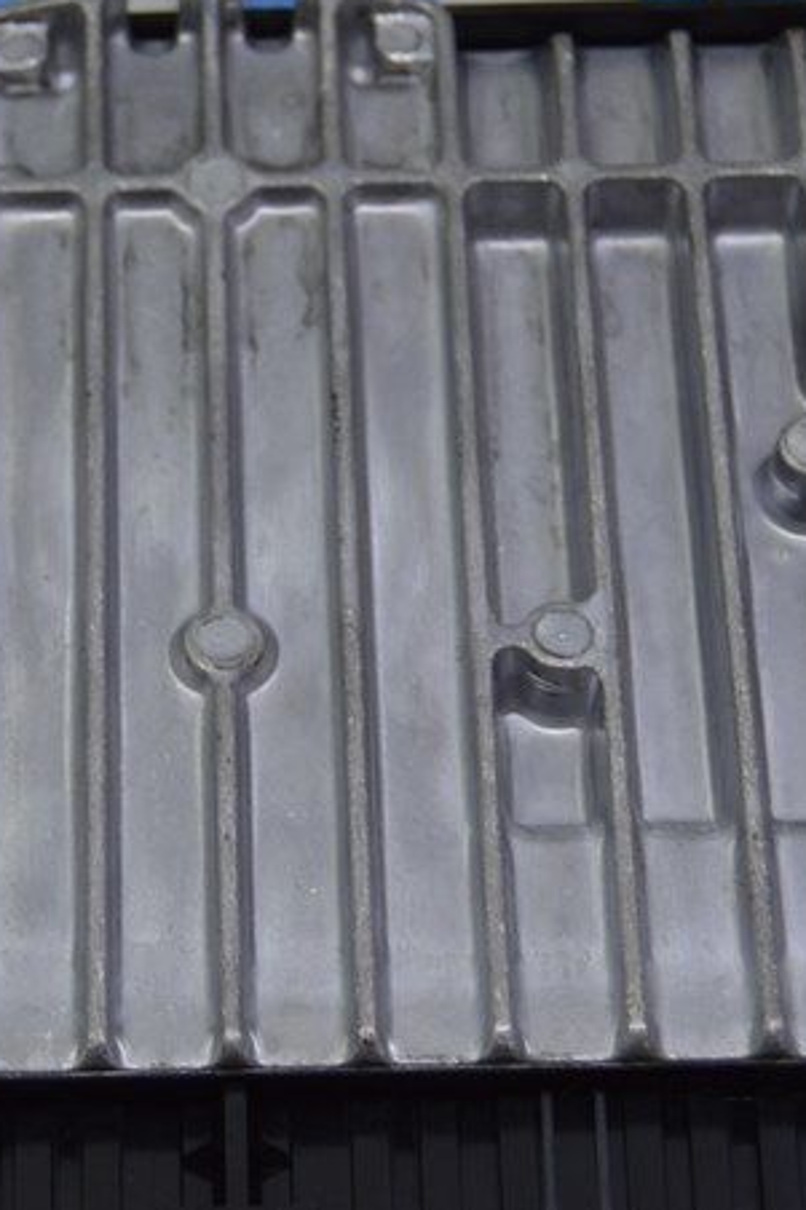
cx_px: 177
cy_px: 641
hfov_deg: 10.6
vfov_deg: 15.9
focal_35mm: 129
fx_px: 4335
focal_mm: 38
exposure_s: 1/60
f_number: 4.8
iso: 400
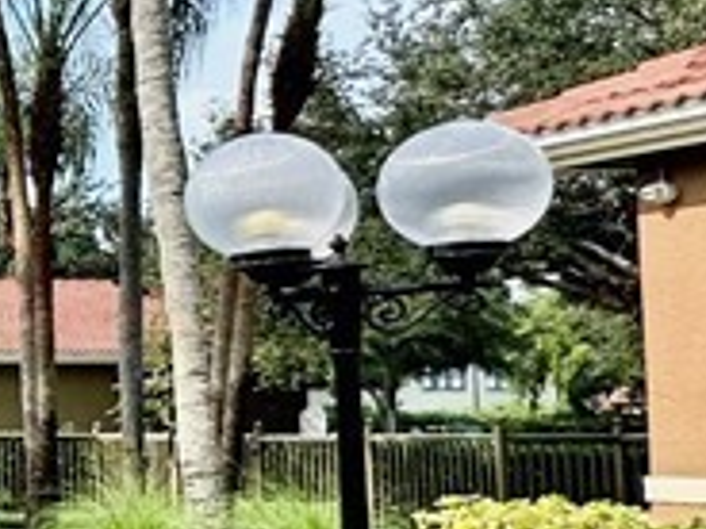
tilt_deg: +2.6
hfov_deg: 15.0
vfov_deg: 18.8
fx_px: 1591
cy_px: 349
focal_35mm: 78
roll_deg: -0.4
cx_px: -982
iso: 40
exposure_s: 1/698
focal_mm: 2.22
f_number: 2.2
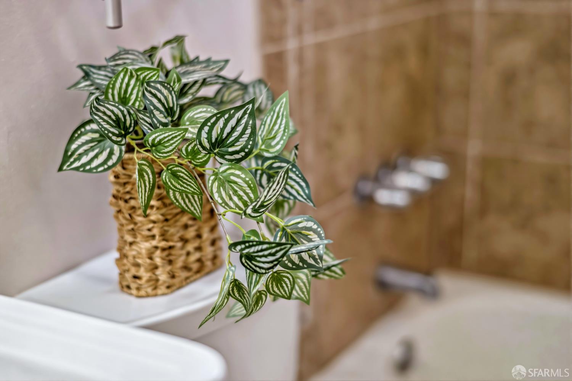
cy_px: 190
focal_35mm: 58
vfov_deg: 23.4
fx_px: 921
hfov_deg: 34.5
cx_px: 286
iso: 64
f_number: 1.8
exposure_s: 1/80
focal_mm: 58
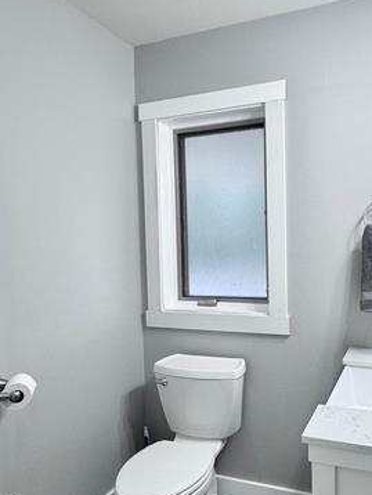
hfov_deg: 46.2
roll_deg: +0.9
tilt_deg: -3.8
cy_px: 271
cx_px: 243
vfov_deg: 59.8
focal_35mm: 30
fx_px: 429
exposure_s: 1/120
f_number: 2.2
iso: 160
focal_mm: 2.22
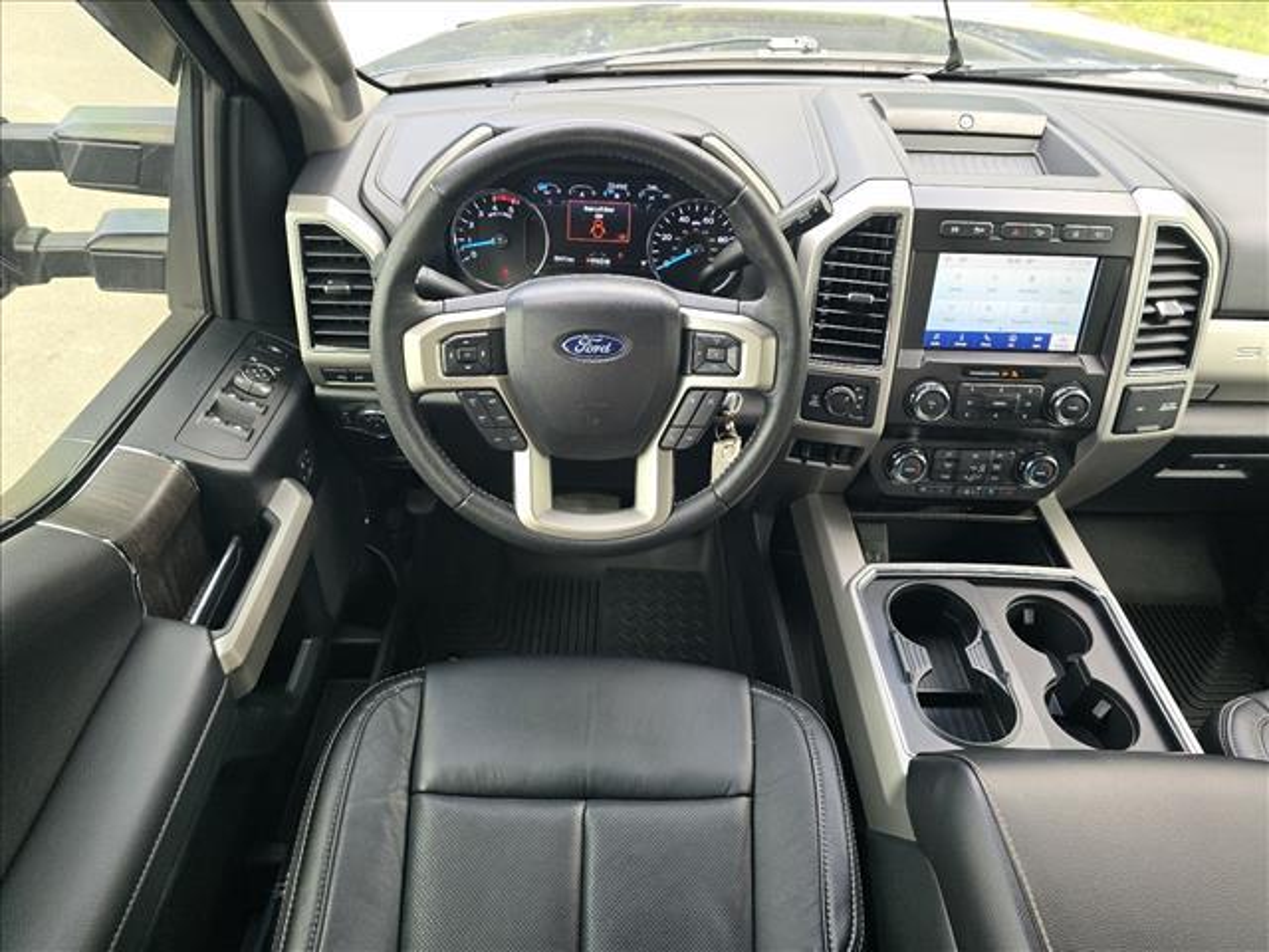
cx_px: 634
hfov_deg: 73.9
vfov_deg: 58.9
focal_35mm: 23
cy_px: 476
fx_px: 843
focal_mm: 6.3
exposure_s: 1/182
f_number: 1.7
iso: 160
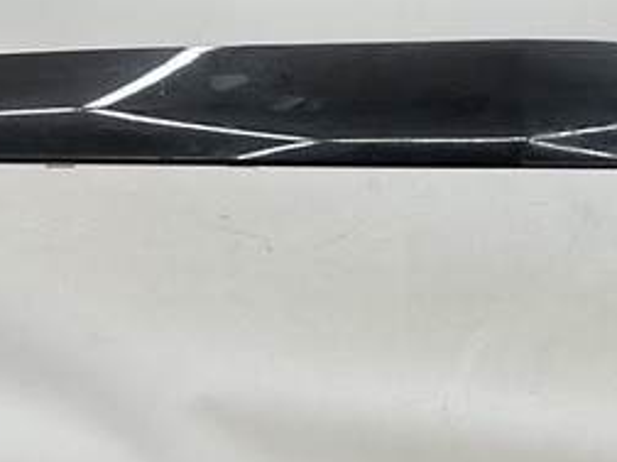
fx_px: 2068
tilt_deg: -6.2
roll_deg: -1.6
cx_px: 529
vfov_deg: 12.7
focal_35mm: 116
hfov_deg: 16.8
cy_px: 357
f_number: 1.8
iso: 25
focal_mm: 3
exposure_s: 1/120
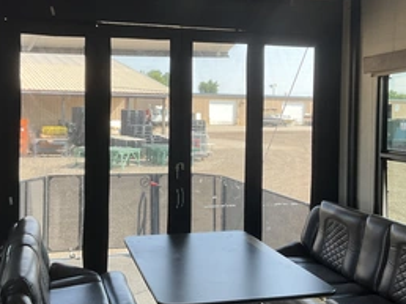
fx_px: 527
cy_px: 135
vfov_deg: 32.1
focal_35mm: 45
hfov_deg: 42.1
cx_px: 197
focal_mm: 3
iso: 16
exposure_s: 1/126
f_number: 1.8
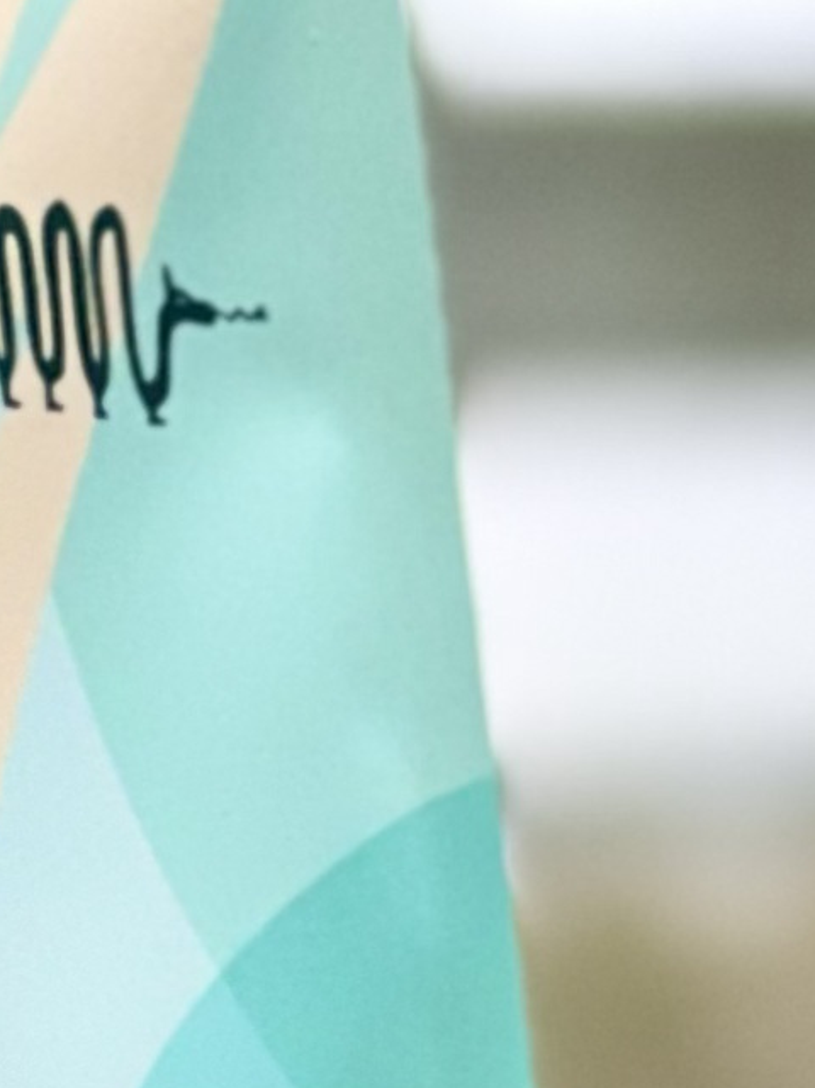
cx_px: -572
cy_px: 692
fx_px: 14455
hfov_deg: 3.2
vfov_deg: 4.3
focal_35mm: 460
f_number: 2.8
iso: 100
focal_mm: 9
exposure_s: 1/121
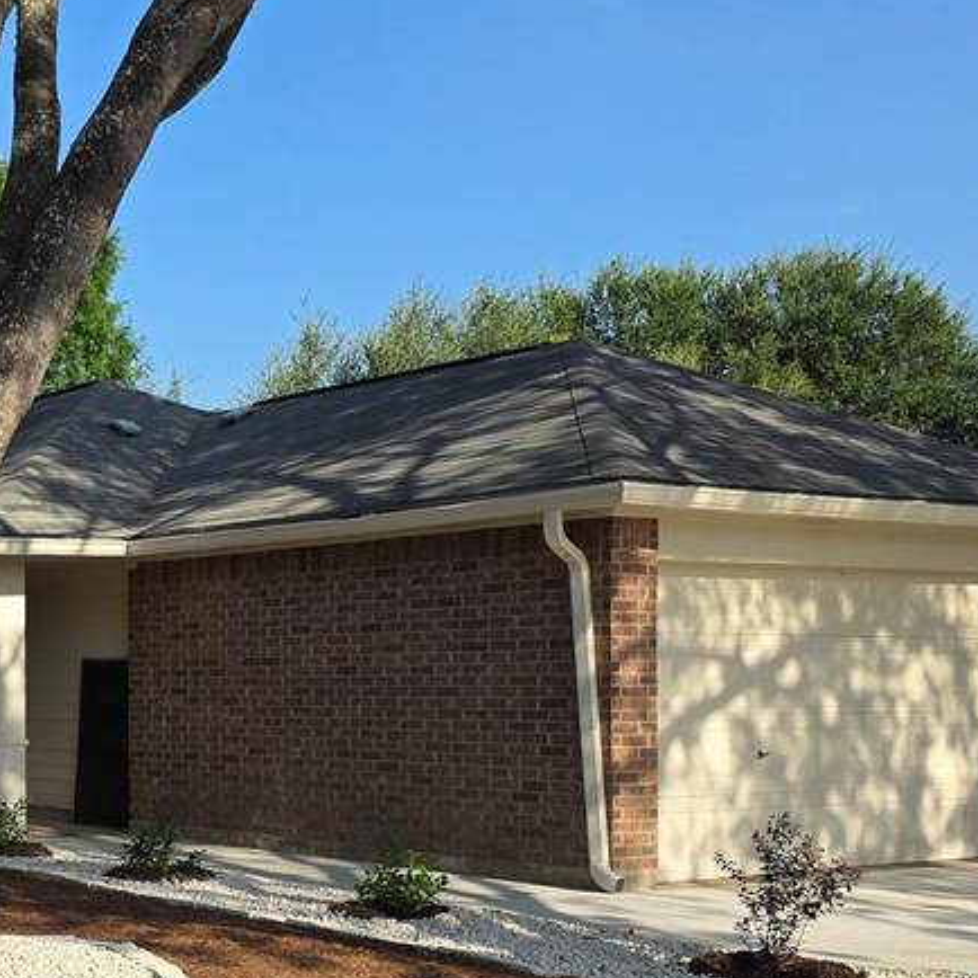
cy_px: 703
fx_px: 1918
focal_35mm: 60
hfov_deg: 27.0
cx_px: -7
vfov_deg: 28.3
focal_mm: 6.3
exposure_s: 1/4539
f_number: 1.7
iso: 80
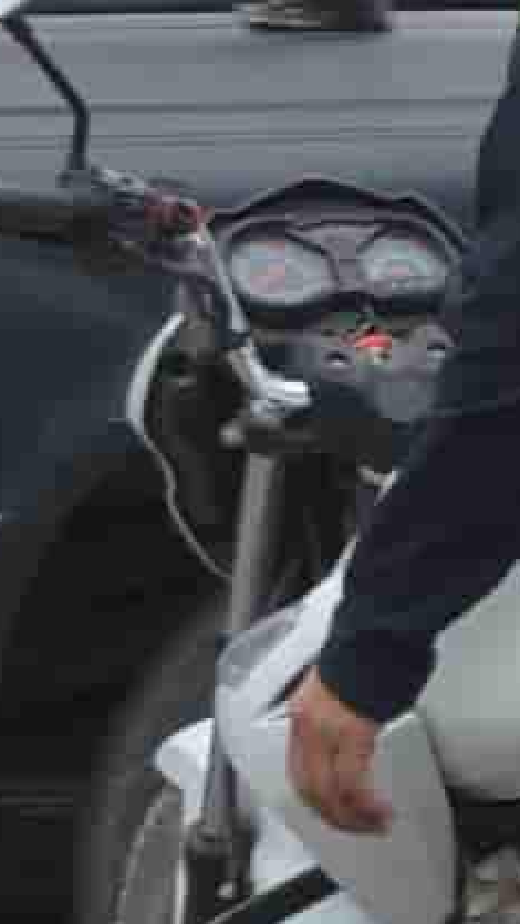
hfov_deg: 2.4
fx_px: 12476
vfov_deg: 4.2
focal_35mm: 509
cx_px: 1277
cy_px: 117
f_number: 8
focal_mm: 45
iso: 100
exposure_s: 1/250
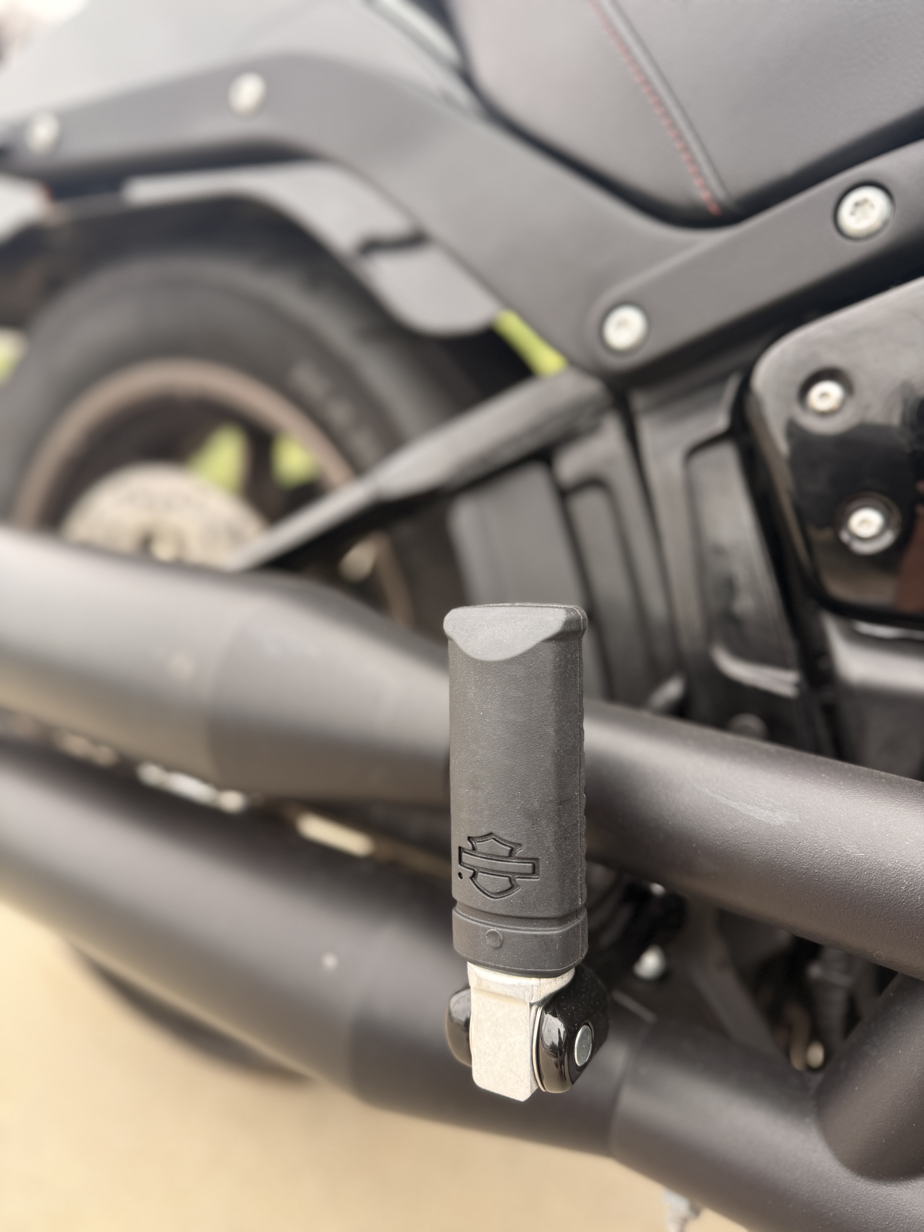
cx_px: 462
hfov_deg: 56.8
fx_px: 854
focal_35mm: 24
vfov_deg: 71.6
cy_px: 616
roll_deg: +2.6
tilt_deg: -23.8
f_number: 1.78
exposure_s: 1/193
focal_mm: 6.76
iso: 80
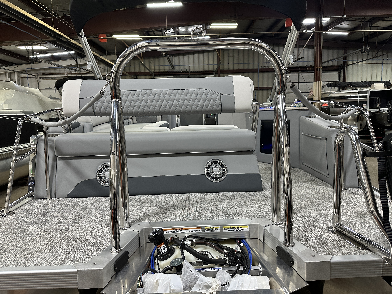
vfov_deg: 56.8
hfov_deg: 71.6
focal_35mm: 24
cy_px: 147
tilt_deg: -7.5
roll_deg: +0.7
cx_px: 196
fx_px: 272
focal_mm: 6.86
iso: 200
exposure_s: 1/120
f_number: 1.78
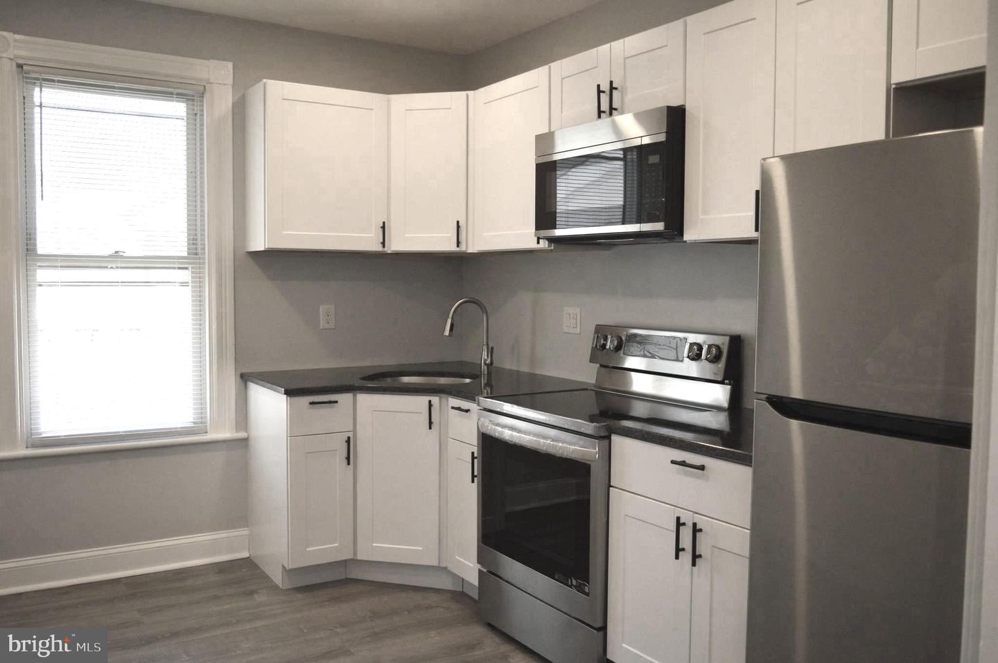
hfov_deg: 59.5
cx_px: 499
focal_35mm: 32
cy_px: 332
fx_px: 872
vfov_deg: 41.6
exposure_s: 1/500
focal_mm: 21
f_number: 3.8
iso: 720
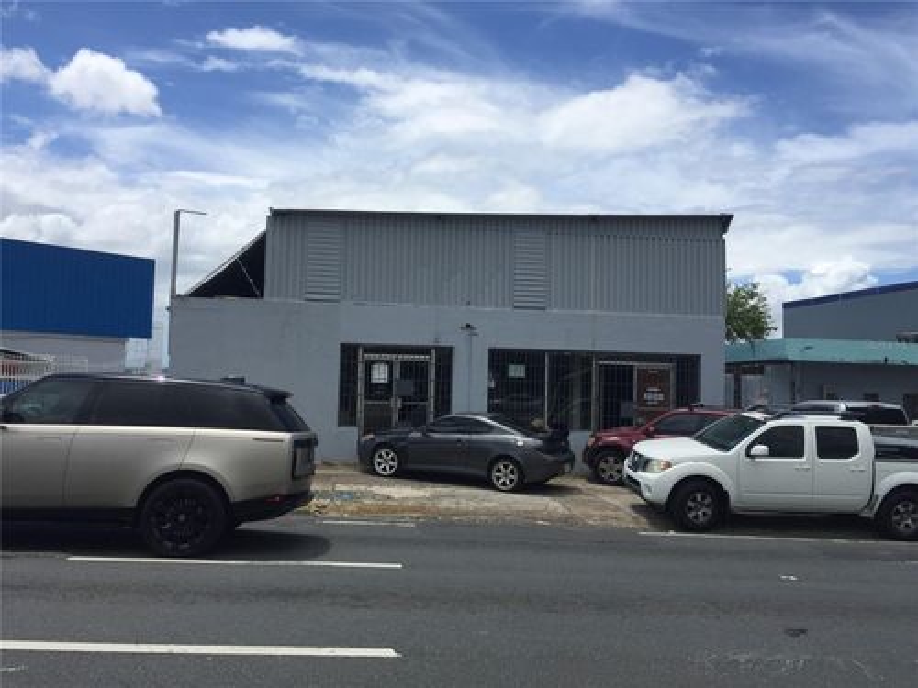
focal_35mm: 29
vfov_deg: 48.2
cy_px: 344
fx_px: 769
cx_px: 459
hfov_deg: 61.7
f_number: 2.2
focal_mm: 4.15
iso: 32
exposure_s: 1/3300
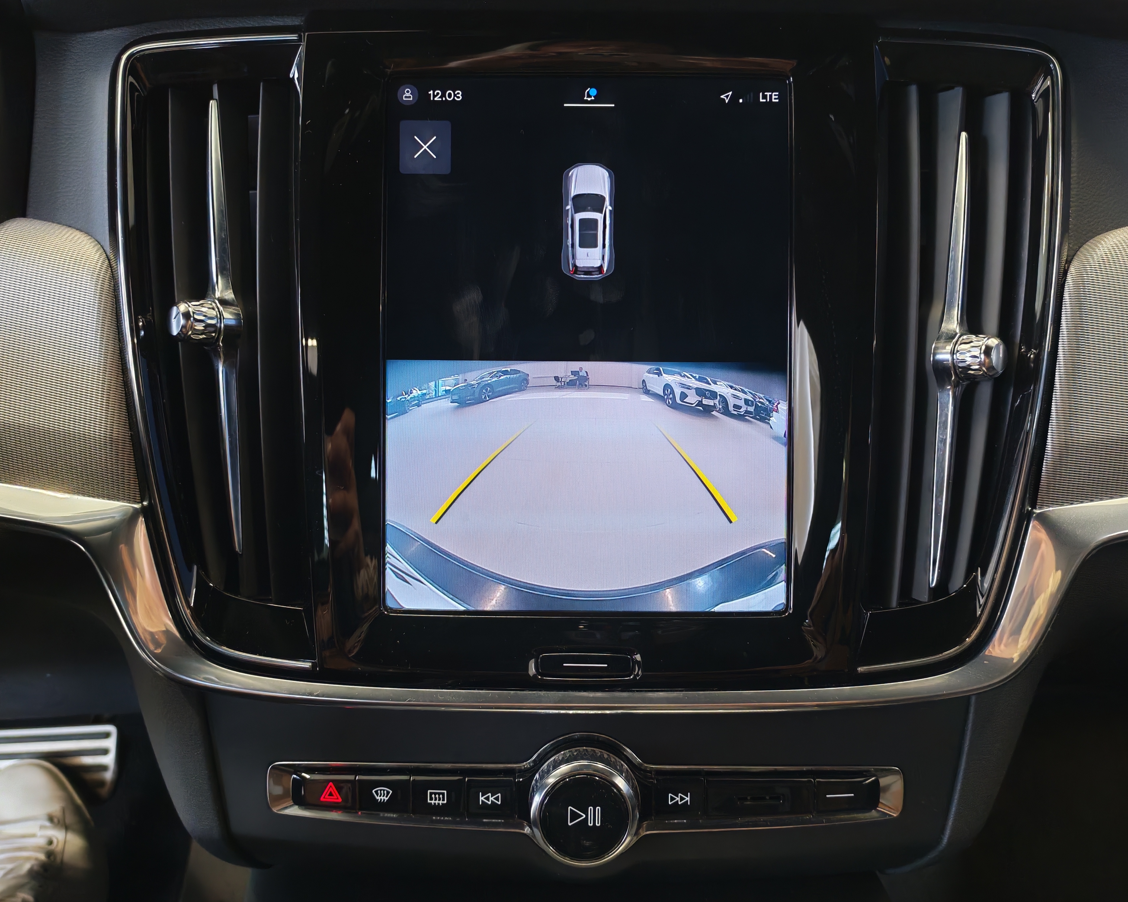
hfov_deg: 55.6
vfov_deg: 45.8
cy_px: 459
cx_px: 581
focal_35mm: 32
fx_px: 1068
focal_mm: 6.12
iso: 1172
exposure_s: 1/50
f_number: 1.9
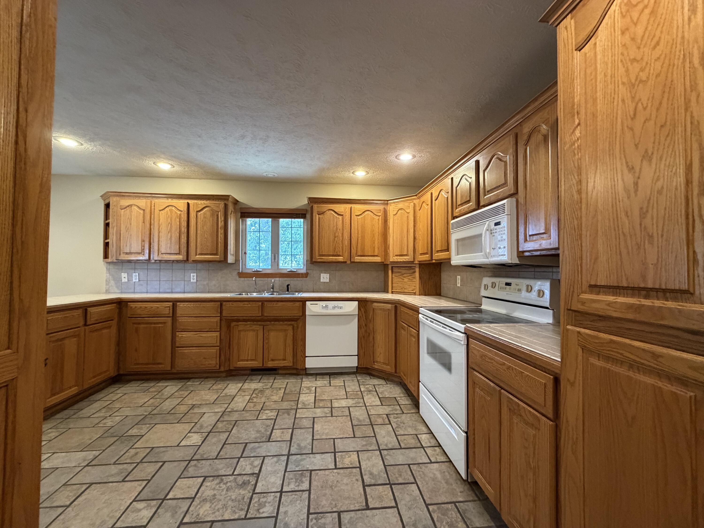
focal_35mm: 14
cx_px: 352
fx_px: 285
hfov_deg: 102.1
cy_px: 264
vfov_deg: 85.7
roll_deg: -0.5
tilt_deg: +0.8
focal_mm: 2.22
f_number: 2.2
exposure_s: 1/60
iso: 500
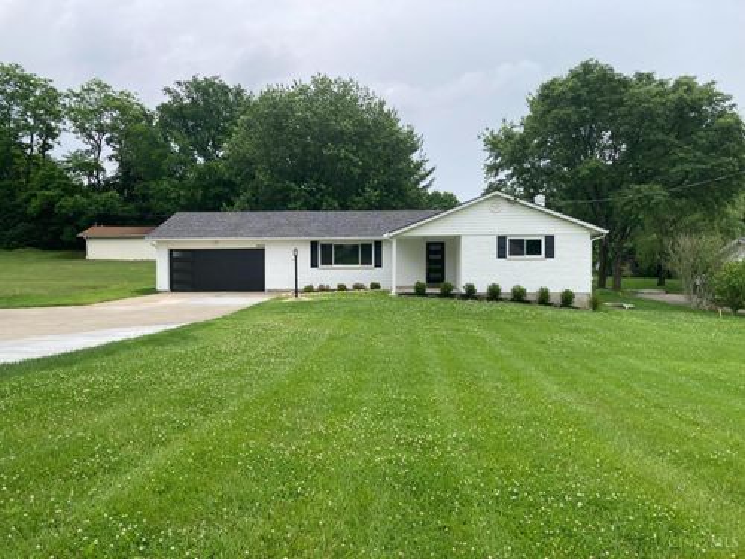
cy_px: 280
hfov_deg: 63.4
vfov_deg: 49.7
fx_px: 603
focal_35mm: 28
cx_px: 372
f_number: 1.8
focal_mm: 3.99
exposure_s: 1/1350
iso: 20
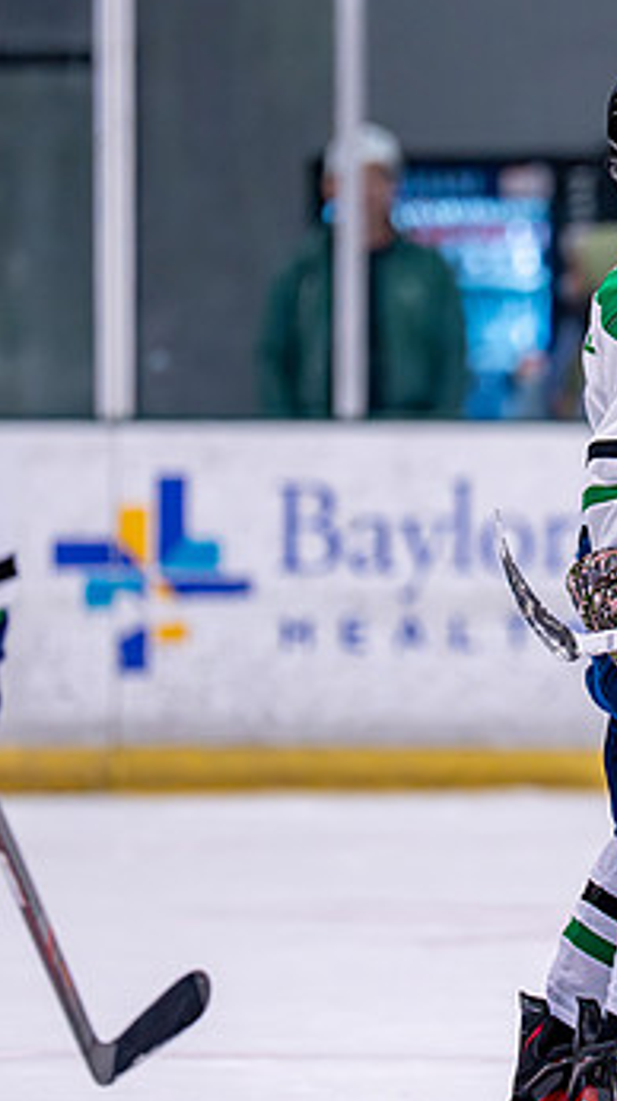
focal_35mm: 390
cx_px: 717
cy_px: 533
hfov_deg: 3.1
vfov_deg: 5.5
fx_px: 11371
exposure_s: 1/1250
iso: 2500
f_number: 2.8
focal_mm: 182
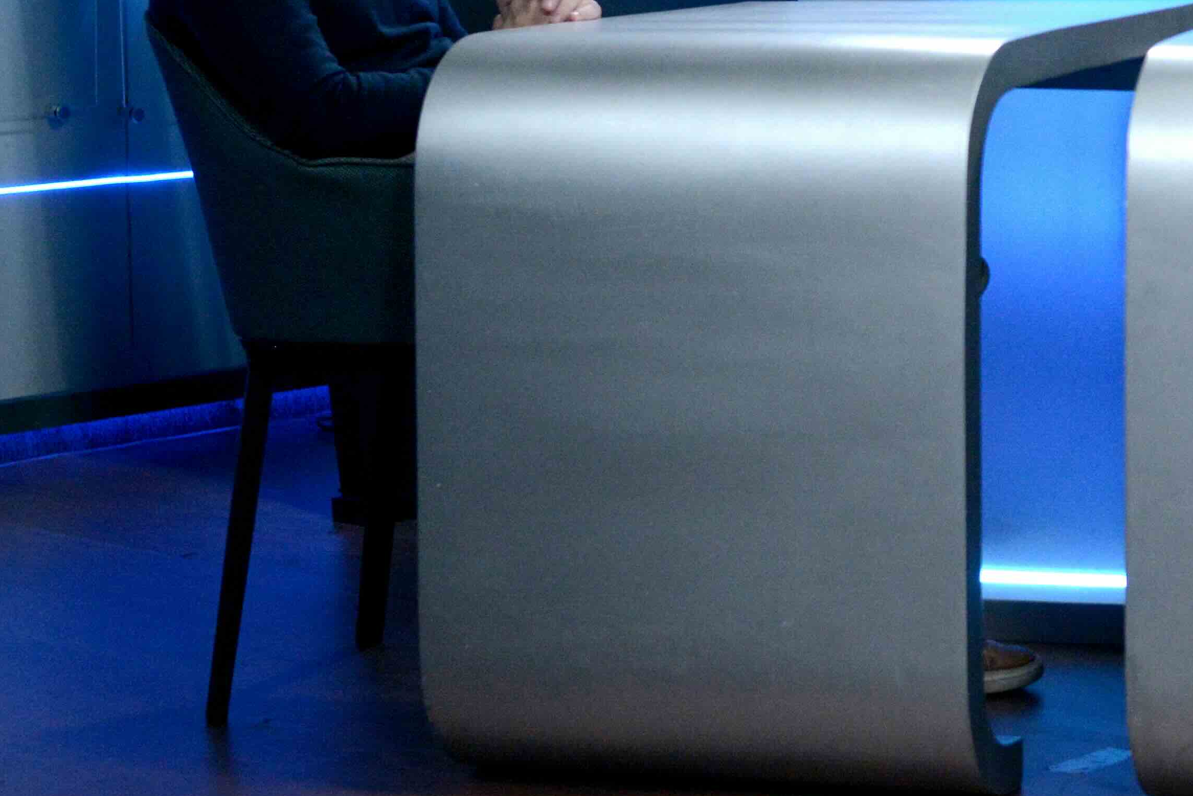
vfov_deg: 12.0
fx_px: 3745
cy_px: 44
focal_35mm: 113
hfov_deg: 17.0
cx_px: 1548
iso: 1250
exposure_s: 1/500
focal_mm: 35
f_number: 2.8
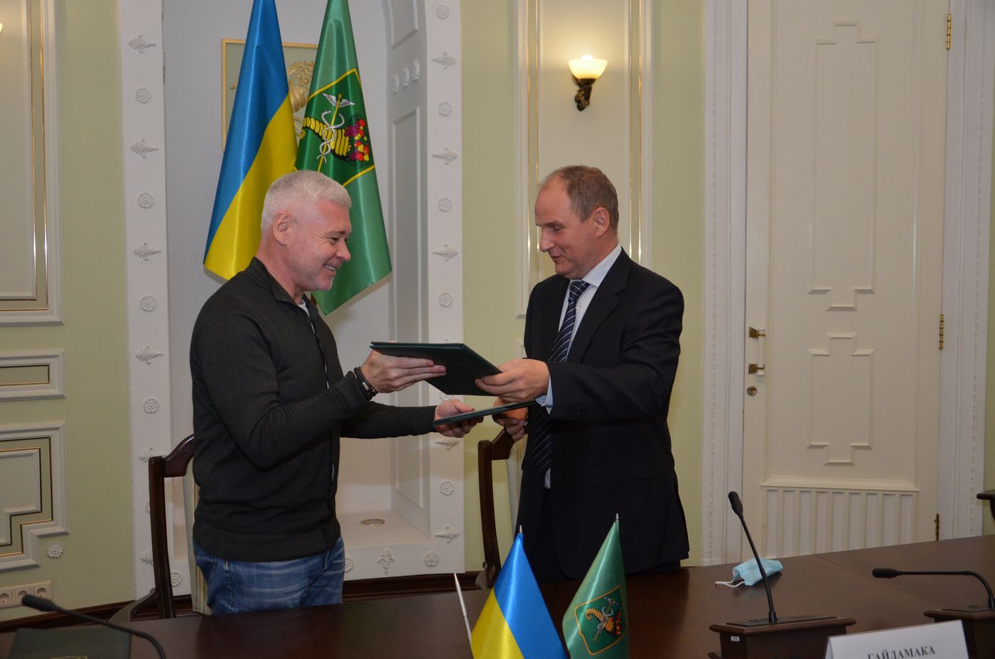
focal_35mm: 38
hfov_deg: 51.4
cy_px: 330
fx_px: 1034
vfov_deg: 35.3
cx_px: 498
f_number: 4
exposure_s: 1/250
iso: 800
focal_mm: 25
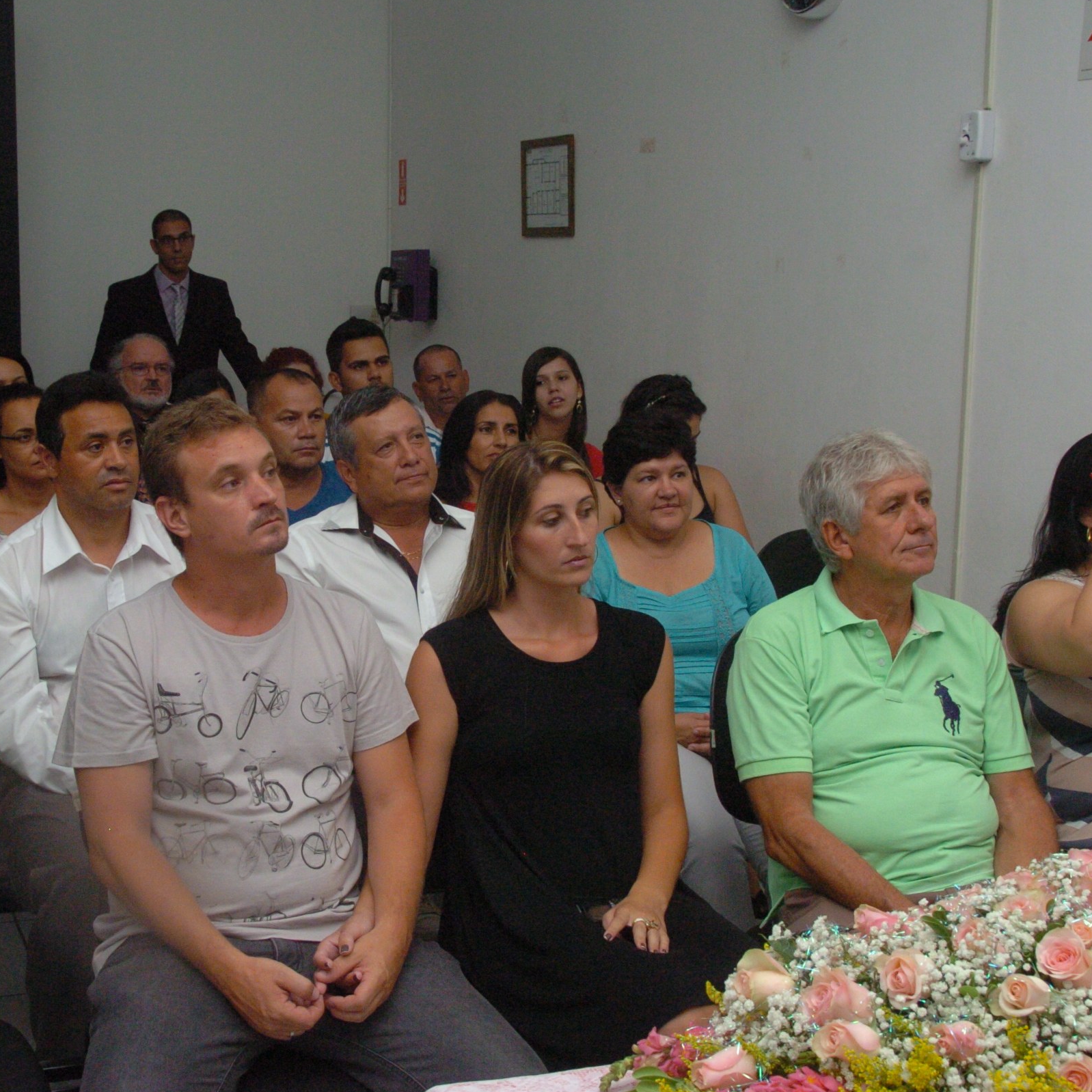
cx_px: 411
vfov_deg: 33.4
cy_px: 545
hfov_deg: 33.2
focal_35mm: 51
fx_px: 1820
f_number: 9
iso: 1000
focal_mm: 26
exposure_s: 1/250
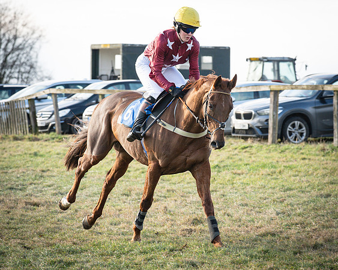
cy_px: 124
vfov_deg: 7.7
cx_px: 160
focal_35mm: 200
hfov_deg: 9.7
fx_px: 1999
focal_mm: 135
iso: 400
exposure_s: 1/850
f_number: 5
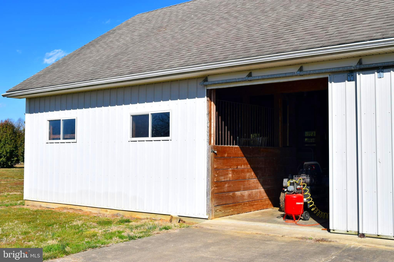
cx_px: 197
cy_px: 131
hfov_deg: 45.0
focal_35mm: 44
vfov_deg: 30.8
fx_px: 476
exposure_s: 1/400
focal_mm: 29
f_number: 10
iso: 200
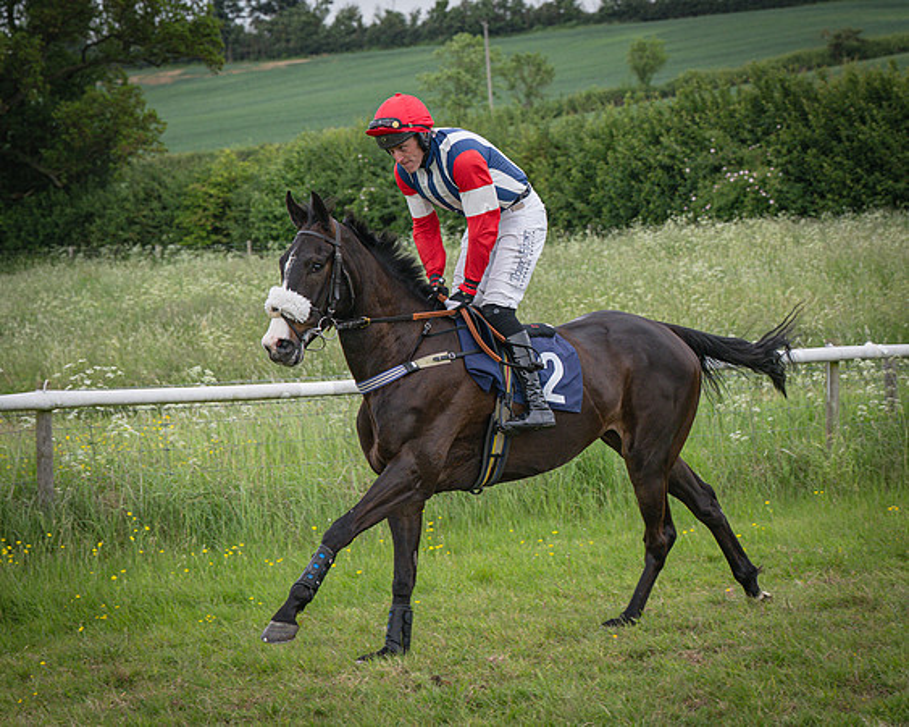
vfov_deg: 13.0
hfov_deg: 16.2
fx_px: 3182
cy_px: 364
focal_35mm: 118
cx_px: 363
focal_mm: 70
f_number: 5
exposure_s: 1/1000
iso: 400
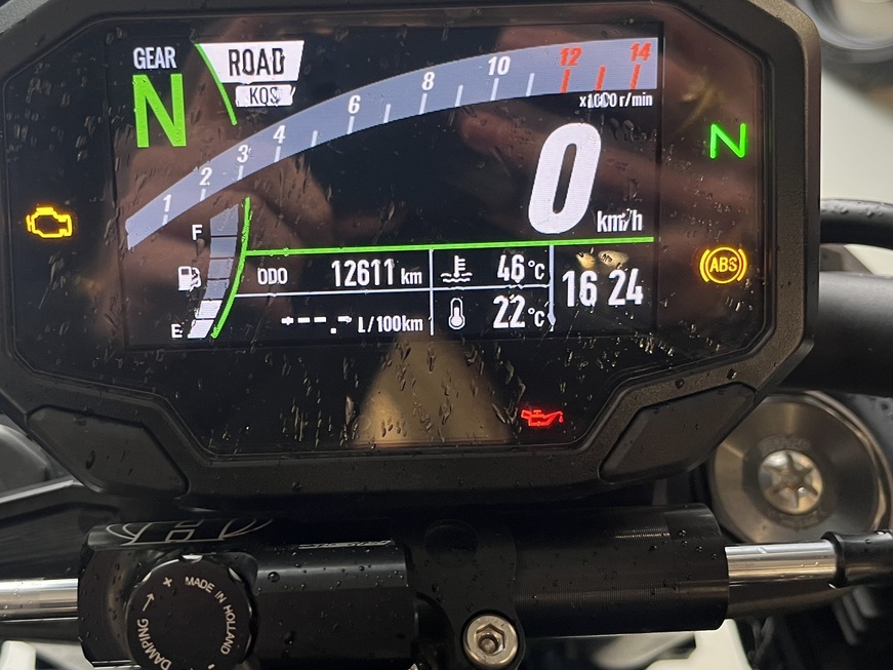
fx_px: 1109
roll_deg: -15.8
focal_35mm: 43
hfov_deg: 43.4
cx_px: 319
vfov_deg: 33.6
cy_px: 316
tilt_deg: -41.8
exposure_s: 1/50
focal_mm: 5.1
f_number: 1.6
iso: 100
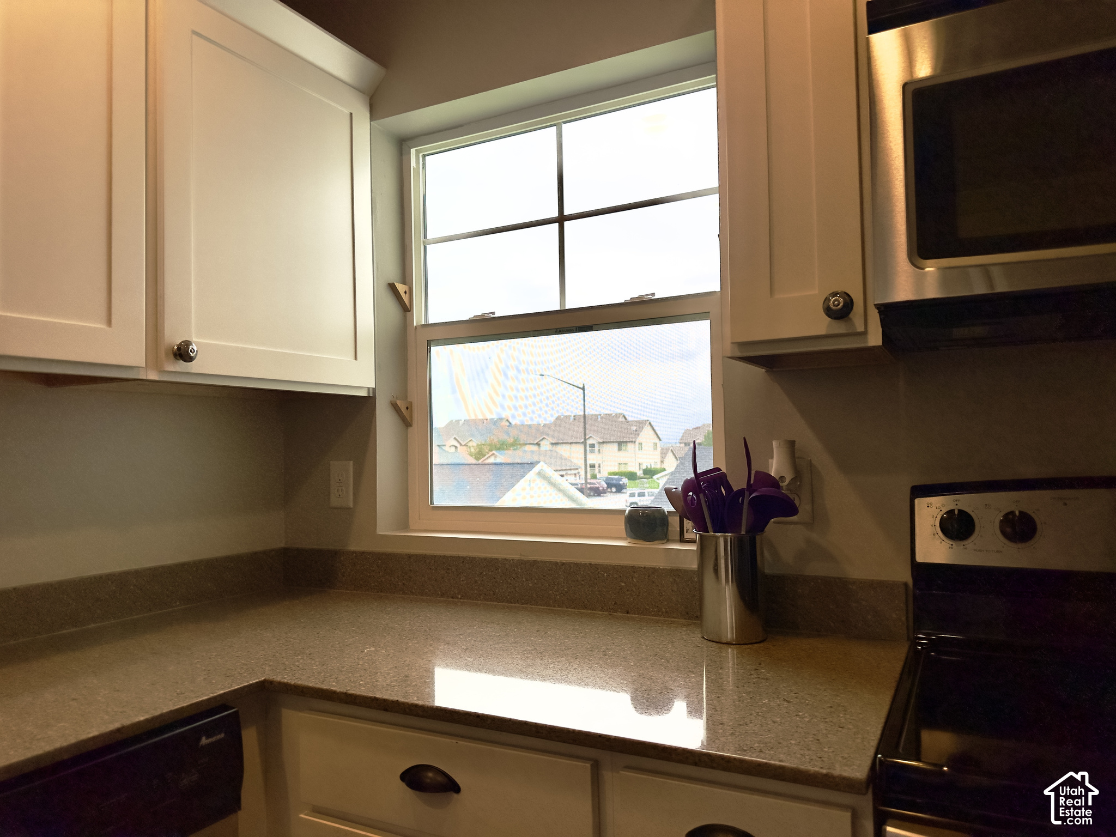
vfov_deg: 56.8
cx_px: 558
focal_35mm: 24
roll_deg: +0.5
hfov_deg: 71.6
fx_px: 774
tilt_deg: +6.5
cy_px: 418
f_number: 1.78
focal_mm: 6.86
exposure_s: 1/2252
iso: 80
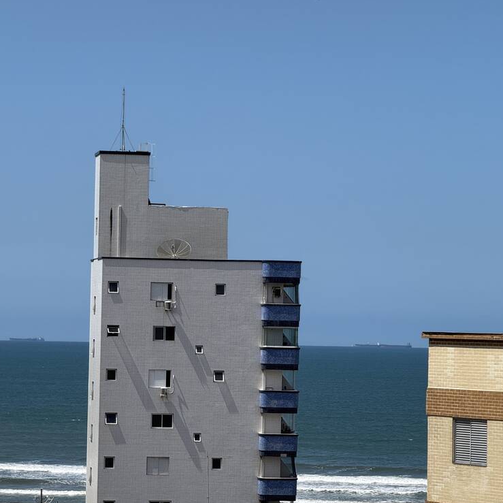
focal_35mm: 155
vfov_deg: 11.3
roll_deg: -0.6
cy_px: 267
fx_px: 2548
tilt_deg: +1.1
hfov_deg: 11.3
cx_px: 254
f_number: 2.8
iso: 50
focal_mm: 15.66
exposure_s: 1/1866
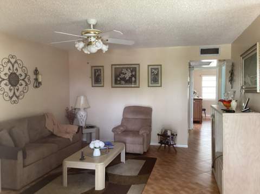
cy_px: 97
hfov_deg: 58.4
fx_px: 233
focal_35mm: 31
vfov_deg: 45.4
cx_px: 130
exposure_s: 1/60
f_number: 2.4
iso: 320
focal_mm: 3.3
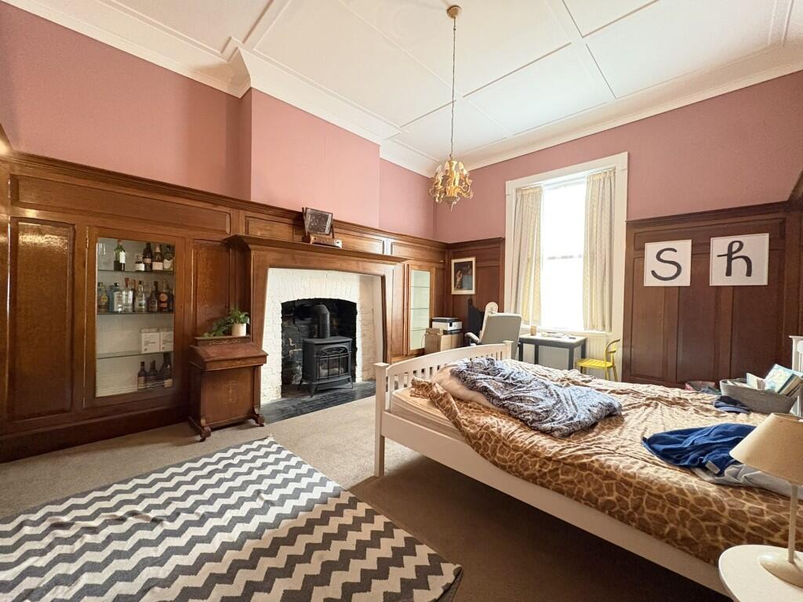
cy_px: 301
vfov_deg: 85.7
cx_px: 402
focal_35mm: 14
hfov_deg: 102.1
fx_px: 325
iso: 1000
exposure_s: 1/50
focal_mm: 2.22
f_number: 2.2
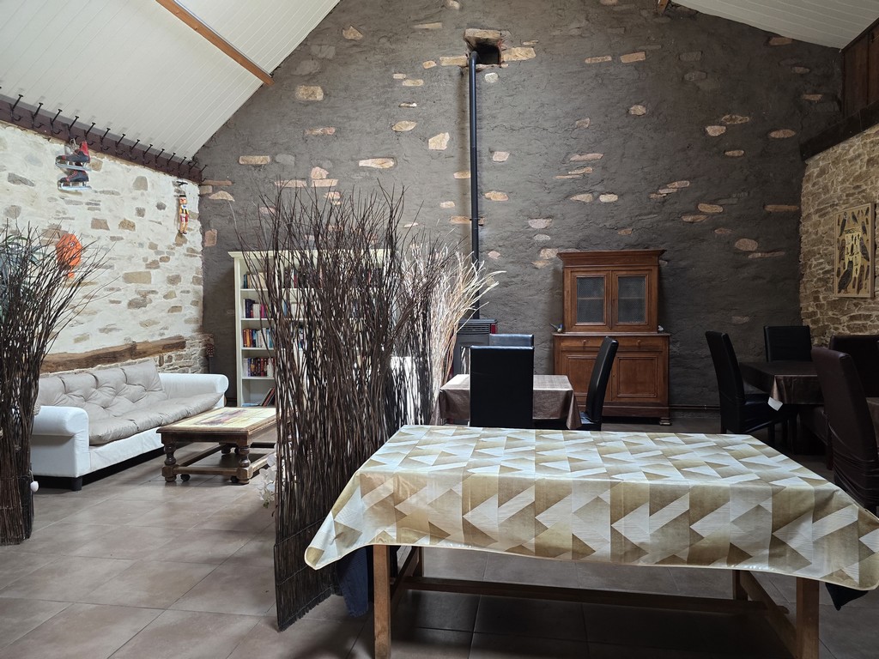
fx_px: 584
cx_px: 440
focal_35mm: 23
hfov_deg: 73.9
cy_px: 330
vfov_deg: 58.9
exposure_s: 1/100
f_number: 1.7
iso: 320
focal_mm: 6.3
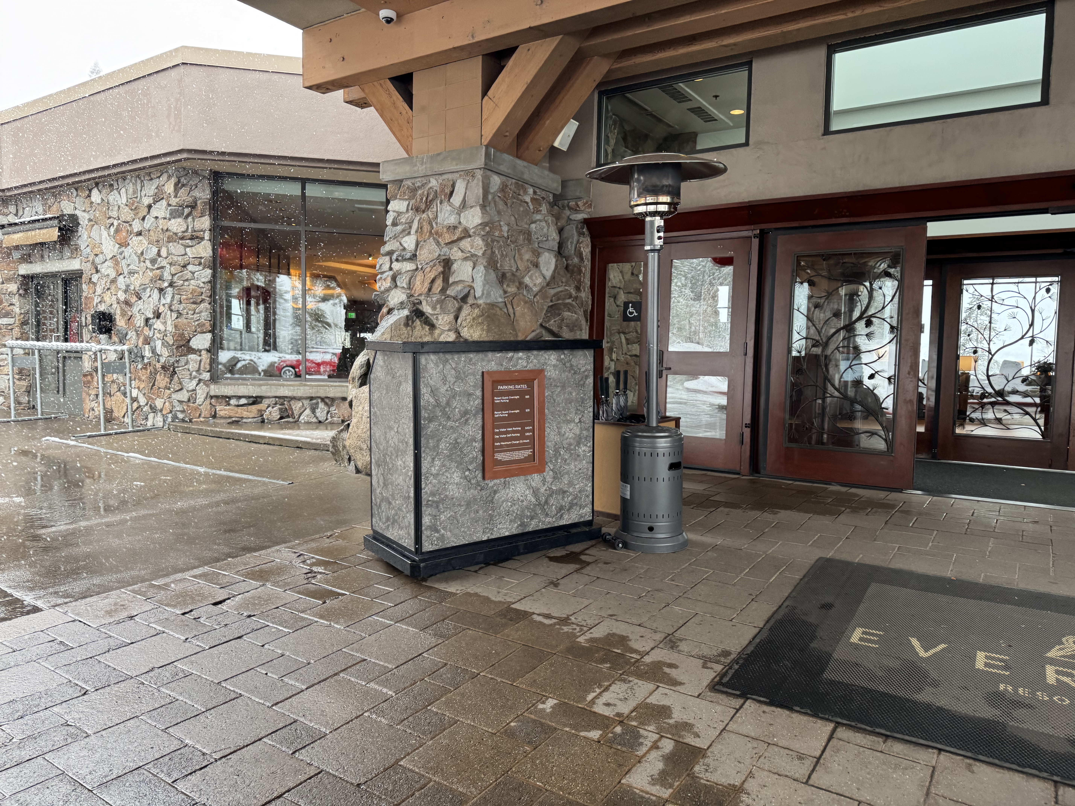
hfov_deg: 71.6
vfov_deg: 56.8
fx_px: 745
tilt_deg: -5.7
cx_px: 538
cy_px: 403
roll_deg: +1.7
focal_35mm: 24
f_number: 1.78
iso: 200
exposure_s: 1/116
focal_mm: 6.76
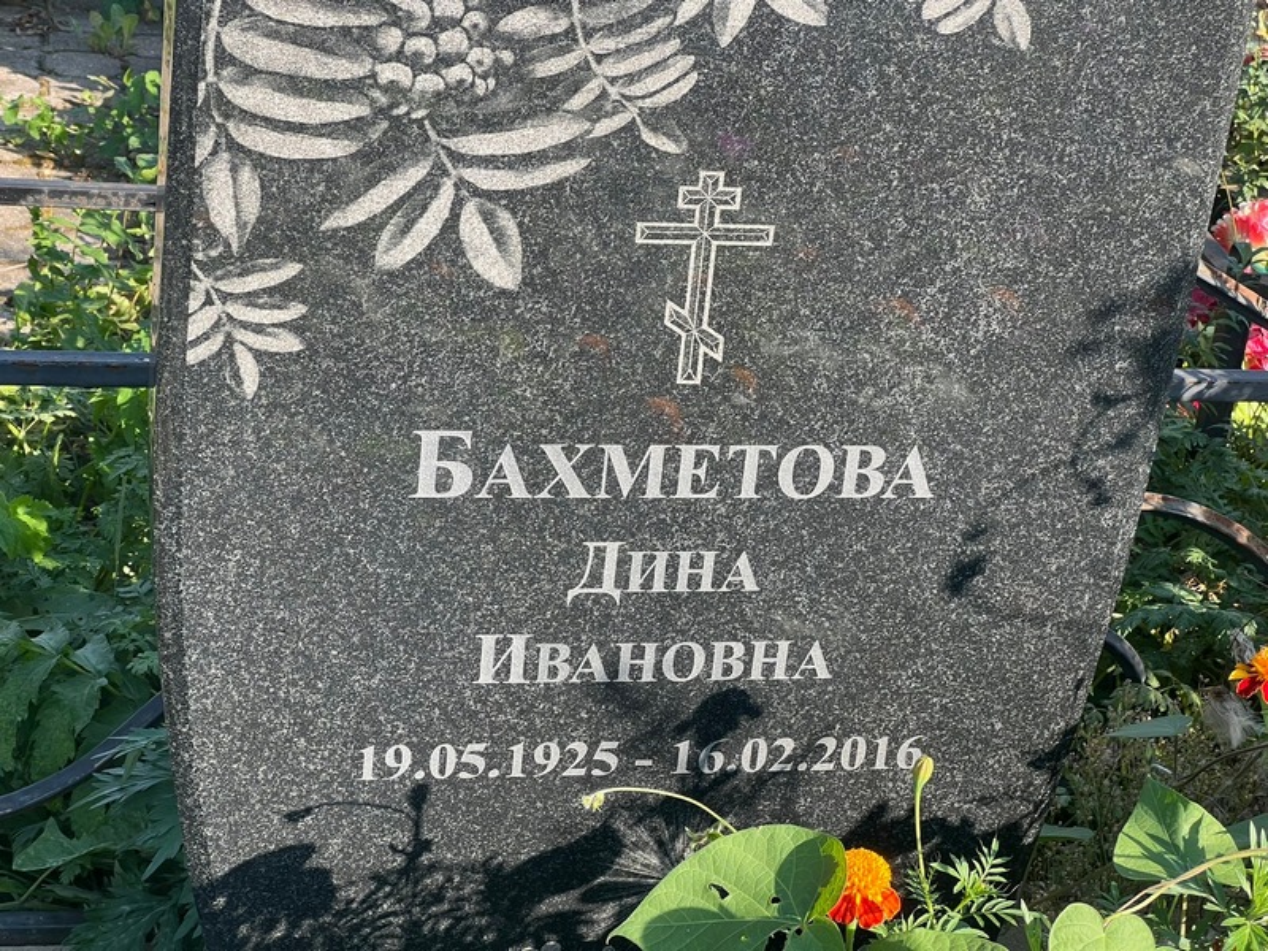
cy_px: 476
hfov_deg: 25.3
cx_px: 634
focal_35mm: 77
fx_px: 2821
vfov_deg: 19.1
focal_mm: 9
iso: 20
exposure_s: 1/121
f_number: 2.8
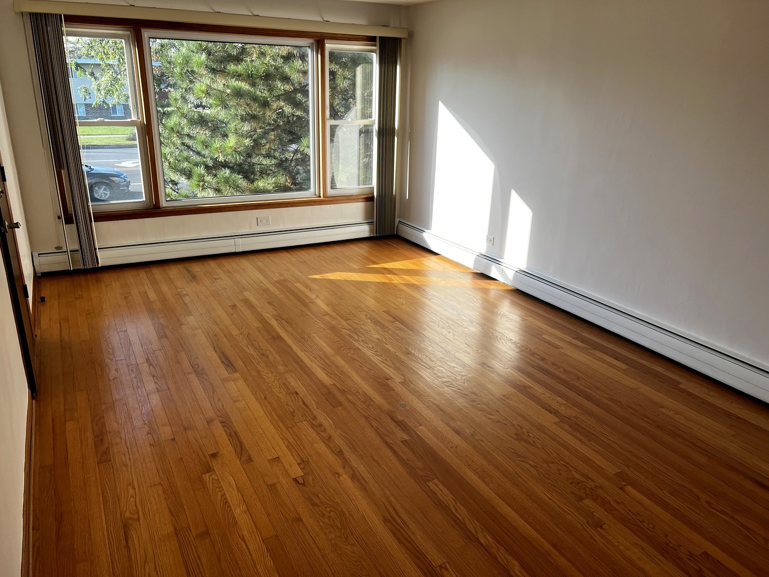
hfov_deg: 67.3
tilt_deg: -20.2
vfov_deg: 53.1
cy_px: 288
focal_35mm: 26
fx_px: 578
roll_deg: -1.3
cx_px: 384
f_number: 1.5
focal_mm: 5.7
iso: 50
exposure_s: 1/650
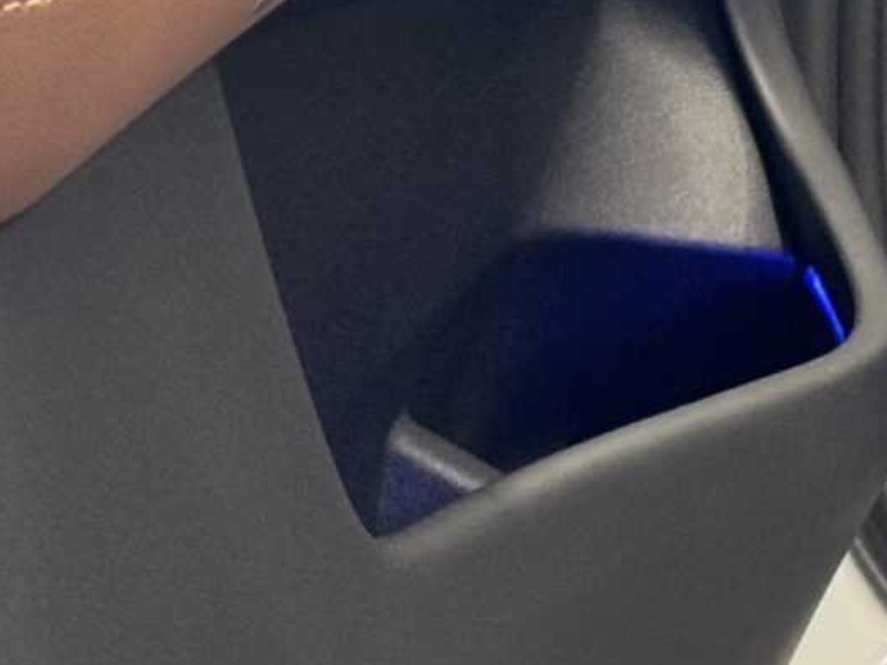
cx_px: 1706
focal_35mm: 235
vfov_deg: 6.2
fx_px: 6020
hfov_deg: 8.1
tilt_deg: -13.4
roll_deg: -0.9
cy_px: -387
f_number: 1.78
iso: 200
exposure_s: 1/33
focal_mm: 6.76
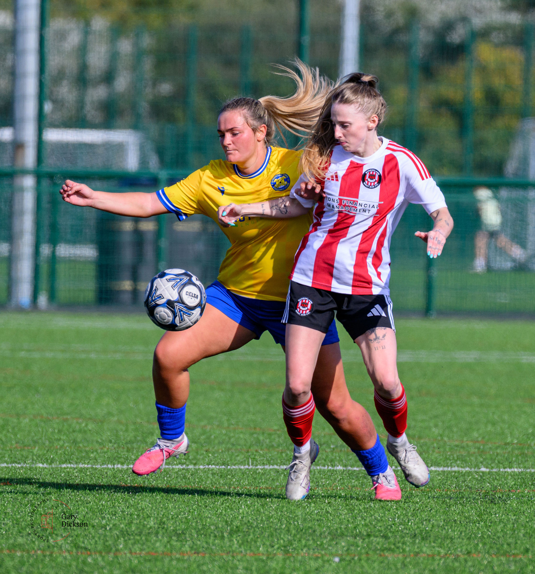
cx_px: 374
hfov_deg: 2.4
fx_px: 12889
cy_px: 279
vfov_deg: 2.6
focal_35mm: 710
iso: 360
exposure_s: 1/2000
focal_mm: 320
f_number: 5.3
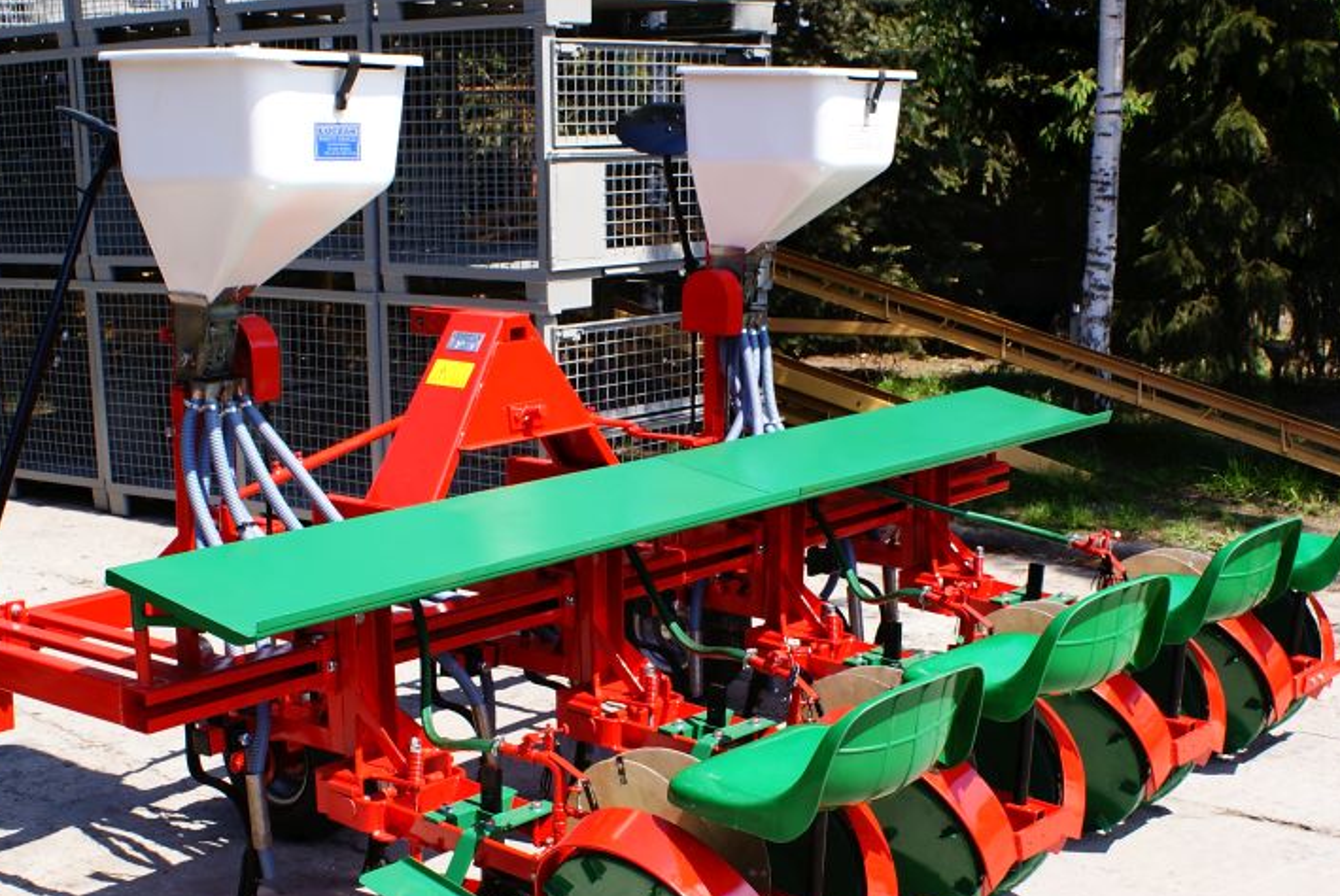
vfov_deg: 24.6
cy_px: 587
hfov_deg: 36.2
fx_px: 2049
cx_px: 705
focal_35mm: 55
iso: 100
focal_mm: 26
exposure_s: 1/125
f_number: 9
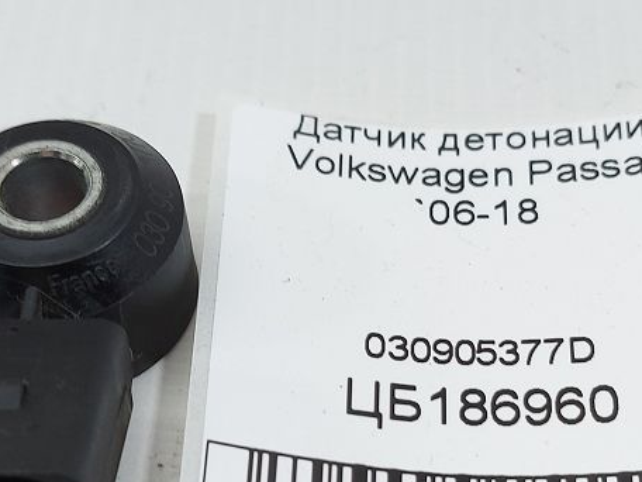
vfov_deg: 20.0
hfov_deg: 26.6
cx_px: 386
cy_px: 371
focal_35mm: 73
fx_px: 1354
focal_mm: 5.23
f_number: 1.8
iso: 40
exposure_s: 1/50
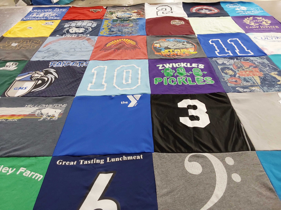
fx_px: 227
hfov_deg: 63.4
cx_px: 140
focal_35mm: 28
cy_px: 105
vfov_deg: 49.7
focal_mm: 2.91
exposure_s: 1/60
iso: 160
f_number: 1.9
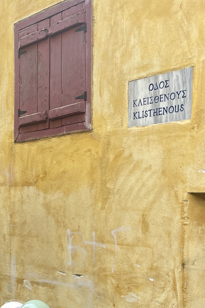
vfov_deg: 32.9
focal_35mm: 59
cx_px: 67
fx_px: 504
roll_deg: +0.0
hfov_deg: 22.9
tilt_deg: -3.7
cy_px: 250
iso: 32
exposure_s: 1/327
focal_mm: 4.2
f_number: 1.6
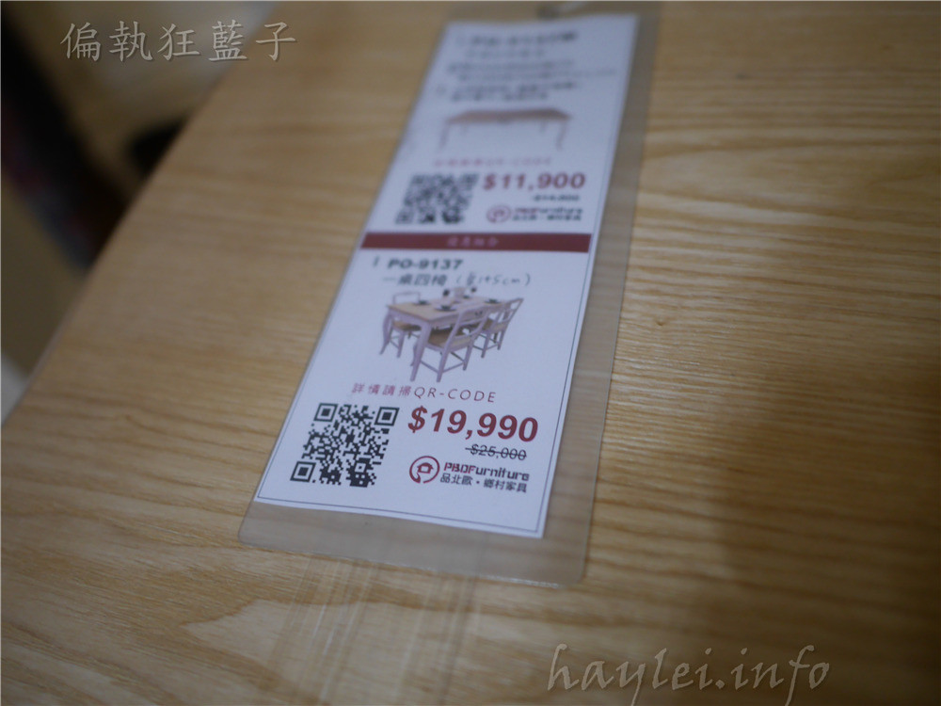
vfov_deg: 46.8
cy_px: 353
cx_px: 470
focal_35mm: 30
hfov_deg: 60.0
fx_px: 816
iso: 640
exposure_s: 1/60
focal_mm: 15
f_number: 1.7
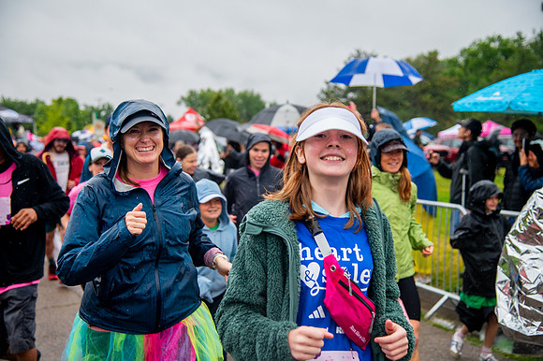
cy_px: 180
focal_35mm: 52
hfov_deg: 38.2
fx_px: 784
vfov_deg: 26.0
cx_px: 272
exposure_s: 1/1600
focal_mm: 52
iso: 1600
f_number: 4
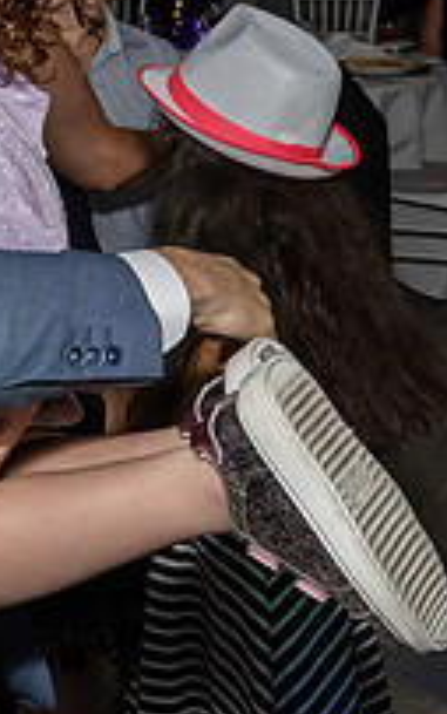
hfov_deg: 13.9
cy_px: 45
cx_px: -66
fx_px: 1792
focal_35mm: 92
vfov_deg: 21.9
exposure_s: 1/250
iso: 1000
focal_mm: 17
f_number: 7.1
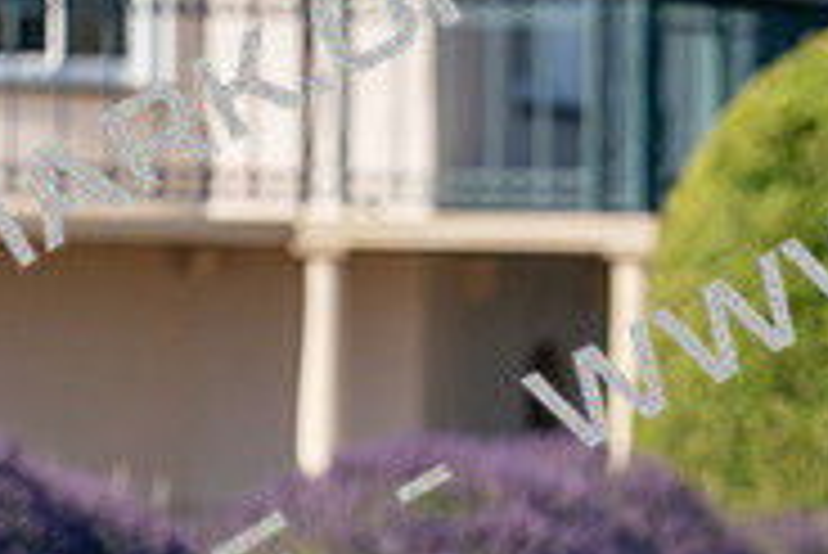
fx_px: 32478
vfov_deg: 1.0
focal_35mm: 1411
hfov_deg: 1.5
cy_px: 462
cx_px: 1080
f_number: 6.3
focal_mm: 448
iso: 320
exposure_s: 1/1600
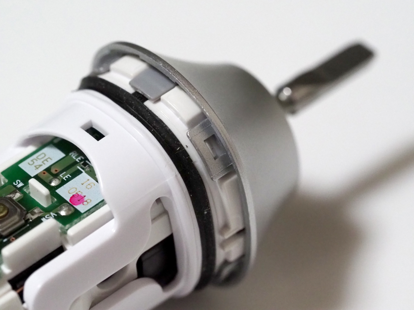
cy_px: 155
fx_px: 1435
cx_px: 207
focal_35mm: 120
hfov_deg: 16.4
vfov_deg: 12.3
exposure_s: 1/100
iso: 6400
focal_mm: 60
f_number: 5.6
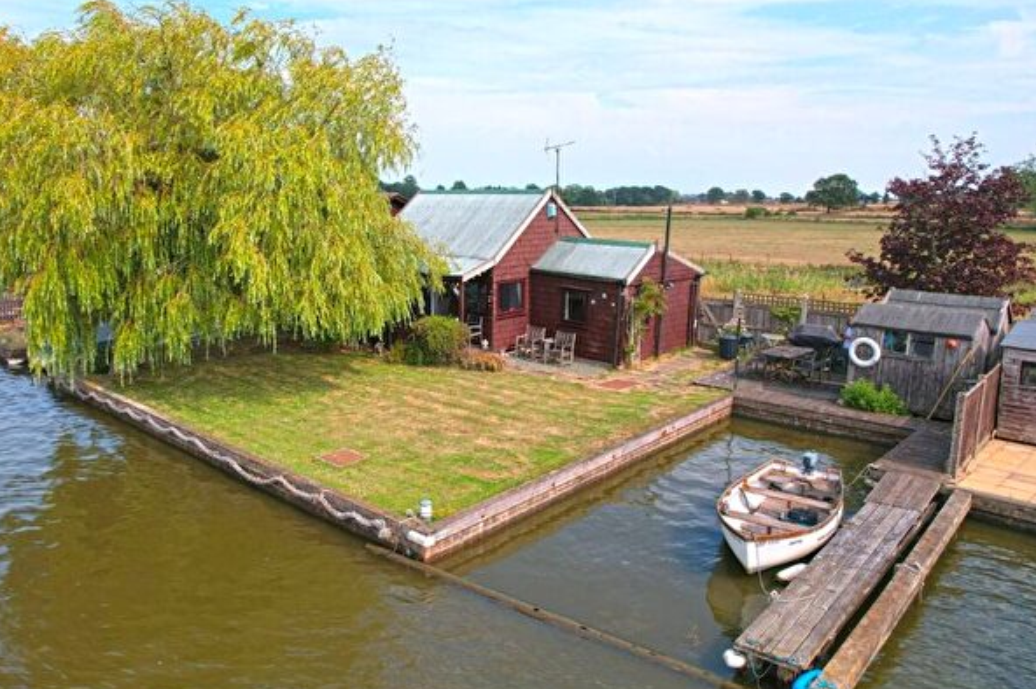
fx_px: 748
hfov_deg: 68.9
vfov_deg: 49.5
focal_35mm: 26
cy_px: 336
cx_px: 430
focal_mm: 8.38
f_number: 2.8
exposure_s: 1/250
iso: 100
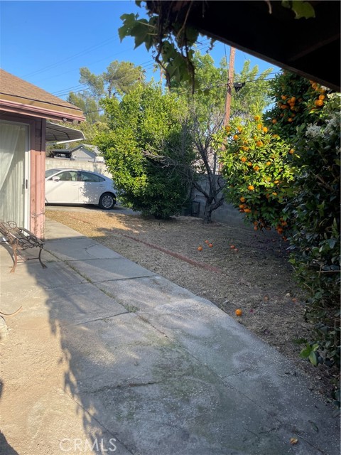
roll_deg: -4.6
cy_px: 228
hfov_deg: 53.1
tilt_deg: -10.7
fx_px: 341
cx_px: 170
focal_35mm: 26
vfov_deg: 67.3
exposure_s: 1/1147
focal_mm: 4.2
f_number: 1.6
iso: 32
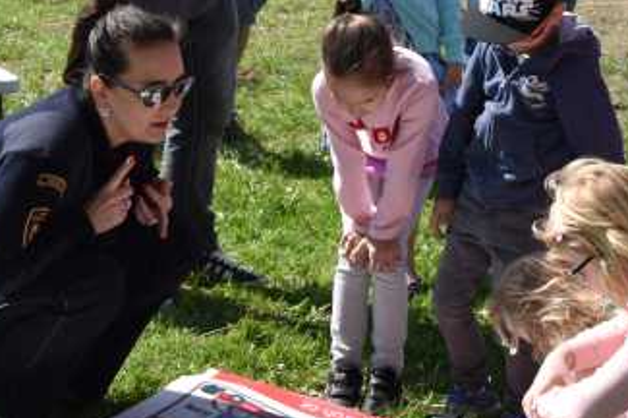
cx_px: 238
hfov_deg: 16.8
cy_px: 120
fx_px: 2126
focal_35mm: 122
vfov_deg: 11.2
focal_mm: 22
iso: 200
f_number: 9
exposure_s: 1/320
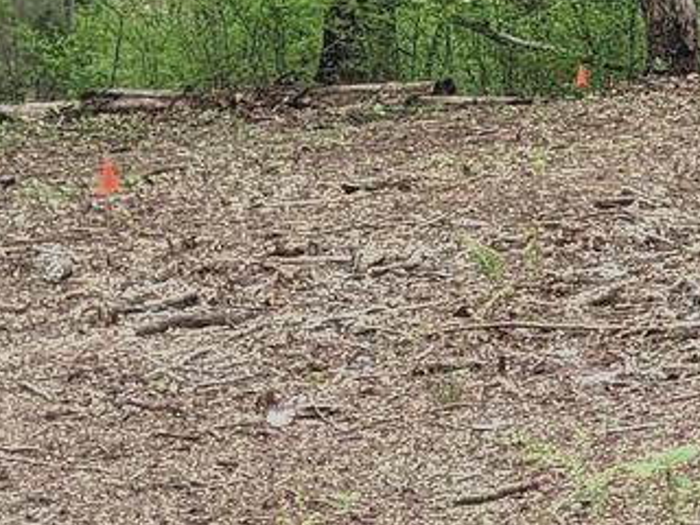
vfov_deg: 8.6
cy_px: 315
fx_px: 3498
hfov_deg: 10.8
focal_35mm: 173
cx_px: 1214
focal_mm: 4.44
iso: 56
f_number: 1.8
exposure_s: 1/313
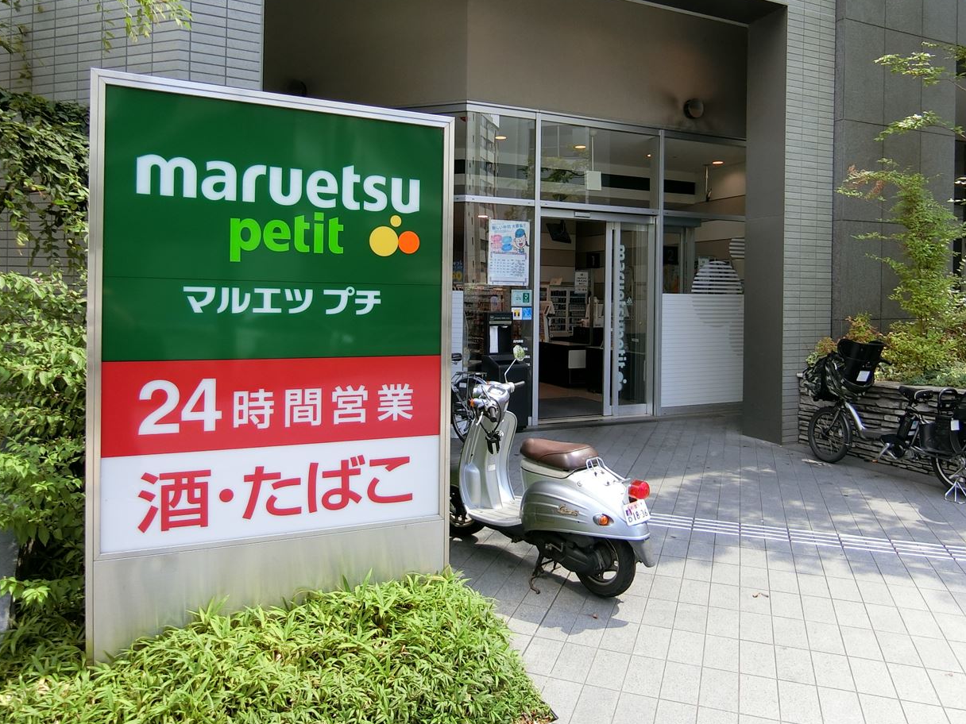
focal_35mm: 25
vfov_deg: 54.8
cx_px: 471
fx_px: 698
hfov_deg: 69.4
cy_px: 326
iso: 80
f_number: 2.7
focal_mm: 4.06
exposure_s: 1/320
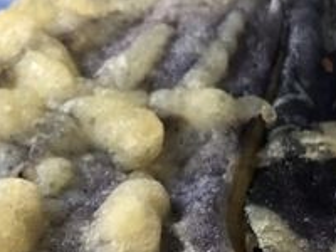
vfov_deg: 12.9
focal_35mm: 114
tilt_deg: -50.7
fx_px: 1107
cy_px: 241
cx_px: 130
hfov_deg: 17.2
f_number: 1.8
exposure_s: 1/60
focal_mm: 3.99
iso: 25
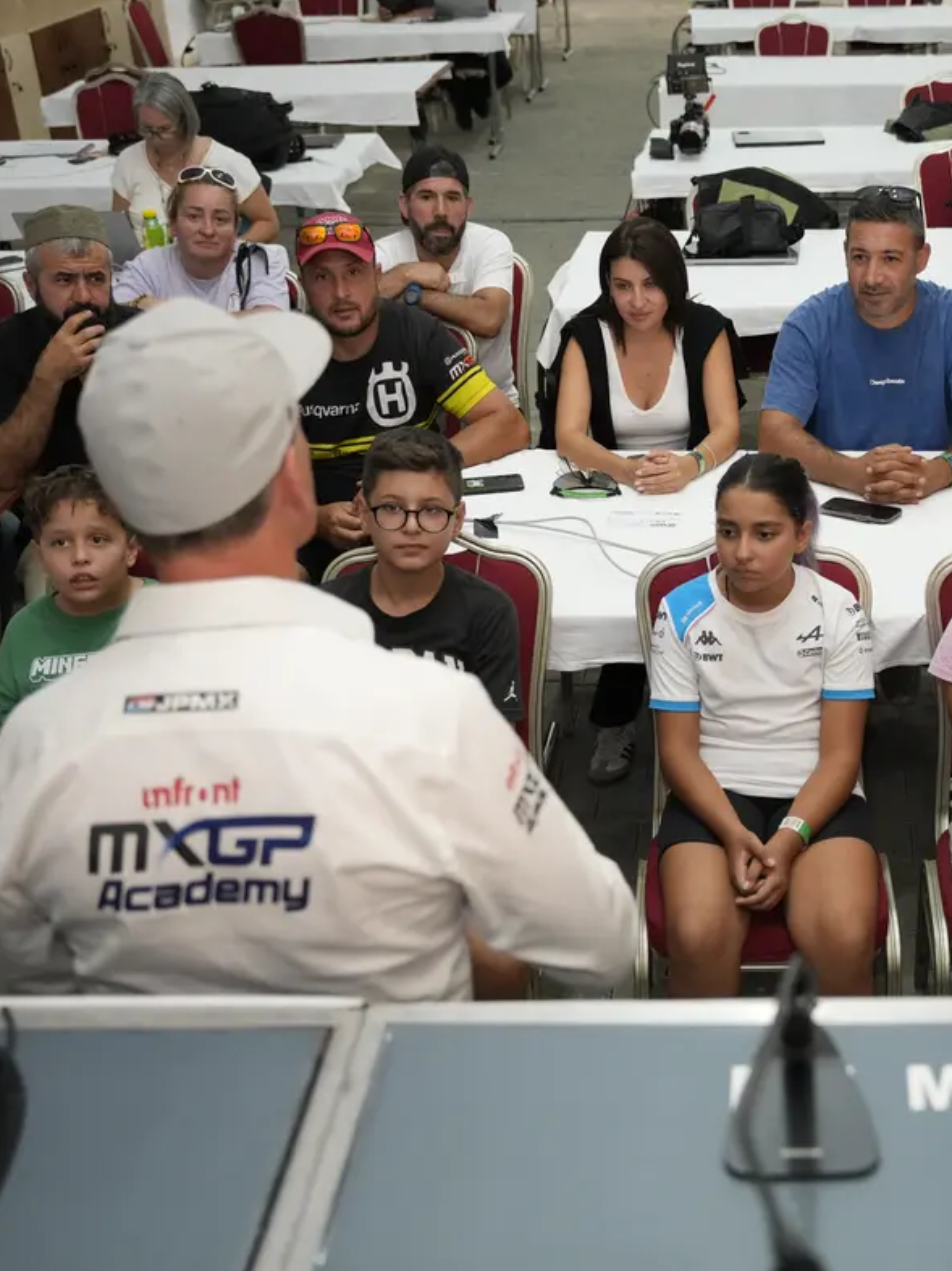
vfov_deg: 37.5
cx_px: 776
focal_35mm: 51
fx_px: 1872
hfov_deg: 27.9
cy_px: 638
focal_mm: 34.7
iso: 3200
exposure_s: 1/500
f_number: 2.8
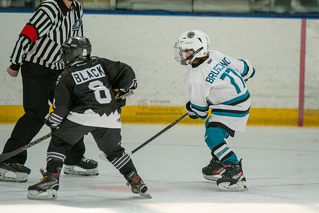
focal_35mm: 414
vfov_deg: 3.3
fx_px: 3666
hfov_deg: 5.0
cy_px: 90
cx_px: 207
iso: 1600
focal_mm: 300
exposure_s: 1/5000
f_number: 3.2
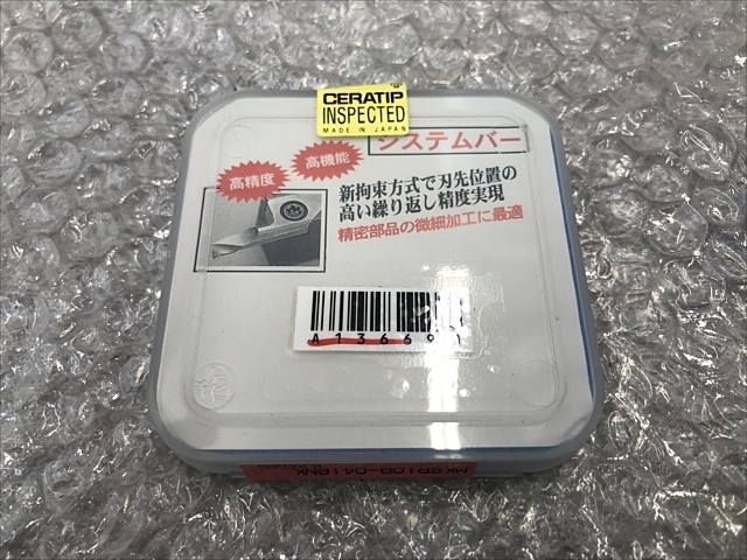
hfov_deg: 63.4
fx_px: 604
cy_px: 280
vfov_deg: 49.7
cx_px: 374
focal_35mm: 28
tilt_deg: -64.3
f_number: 1.8
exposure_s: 1/60
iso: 25
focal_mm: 3.99
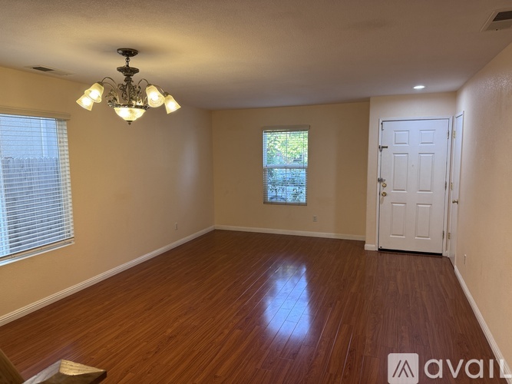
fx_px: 355
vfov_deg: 56.8
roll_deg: -0.4
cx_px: 256
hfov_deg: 71.6
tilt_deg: -7.3
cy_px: 192
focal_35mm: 24
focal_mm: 6.76
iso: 125
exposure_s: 1/120
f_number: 1.78
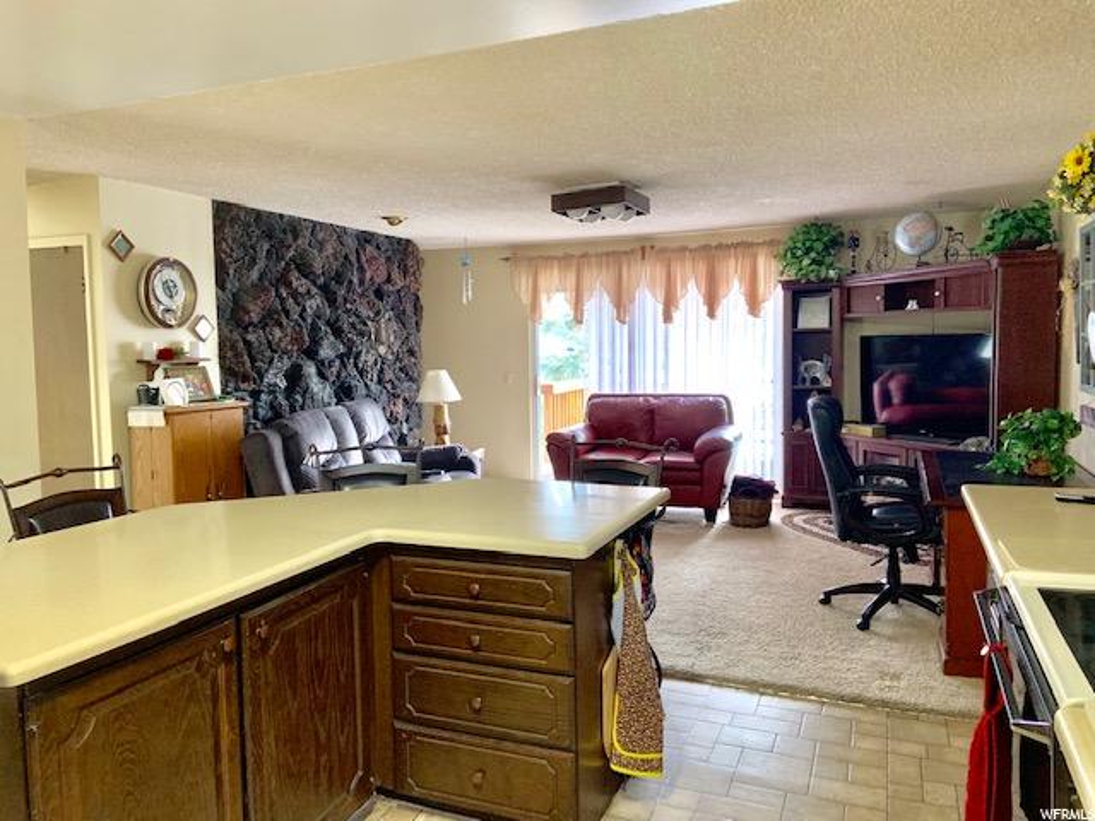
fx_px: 822
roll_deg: +0.9
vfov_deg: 53.1
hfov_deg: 67.3
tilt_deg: -4.8
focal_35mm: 26
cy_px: 410
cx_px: 548
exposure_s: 1/41
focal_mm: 4.25
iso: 400
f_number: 1.8
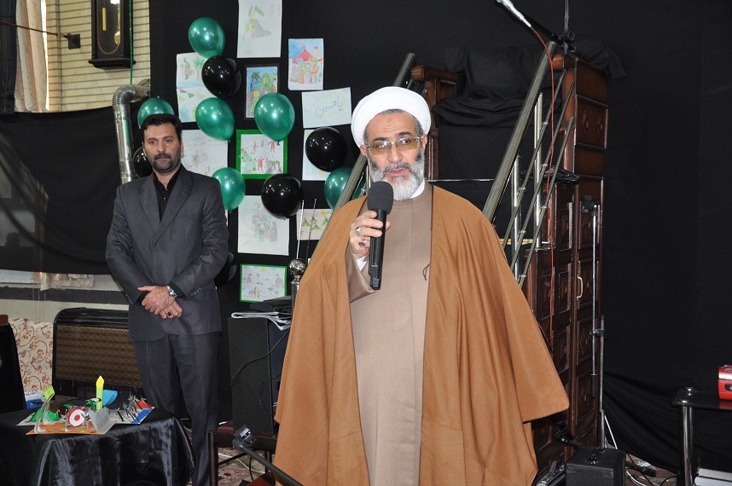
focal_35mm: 45
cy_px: 243
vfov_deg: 29.8
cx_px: 366
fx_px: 914
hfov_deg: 43.6
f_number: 4.2
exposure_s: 1/60
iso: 640
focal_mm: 30
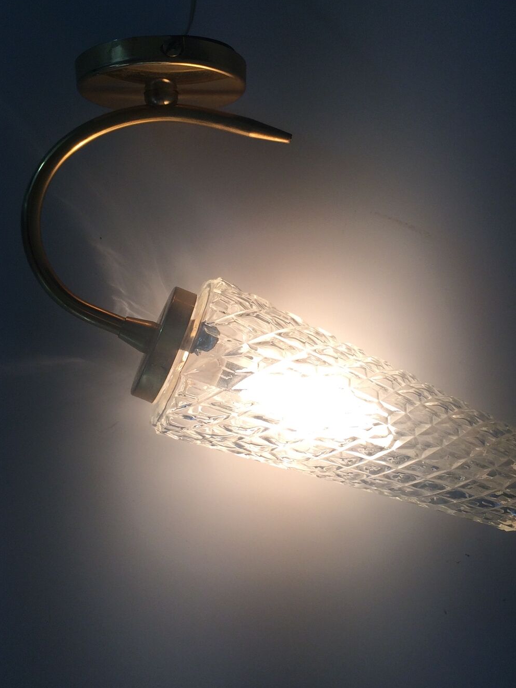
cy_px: 301
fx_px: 874
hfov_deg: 32.9
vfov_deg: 42.9
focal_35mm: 44
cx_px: 281
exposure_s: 1/391
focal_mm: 4.15
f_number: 2.2
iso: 32
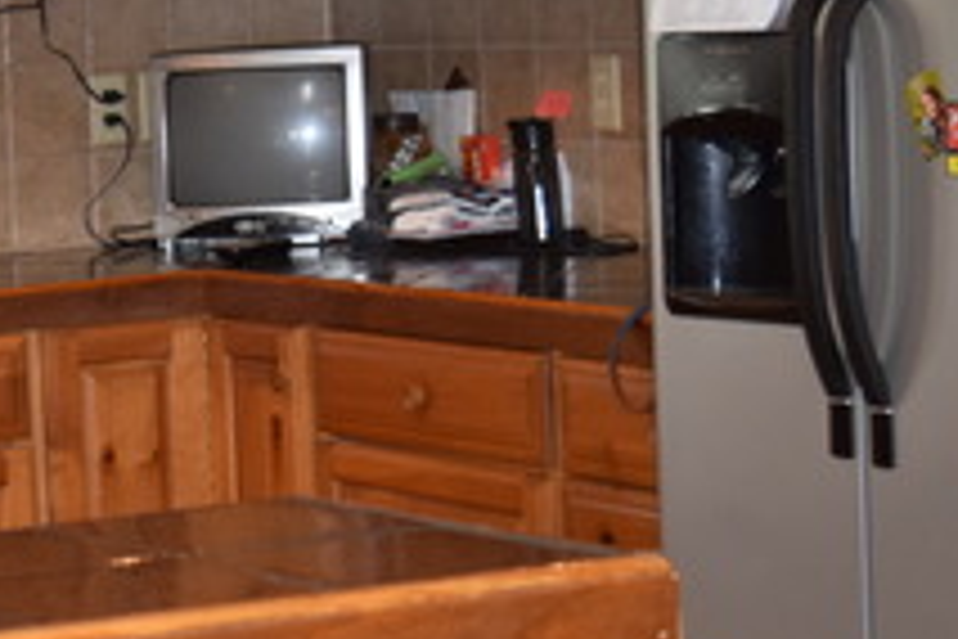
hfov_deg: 12.7
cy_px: 259
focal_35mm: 158
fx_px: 4191
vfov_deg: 8.7
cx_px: -193
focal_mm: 35
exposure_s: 1/125
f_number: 5.6
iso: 800
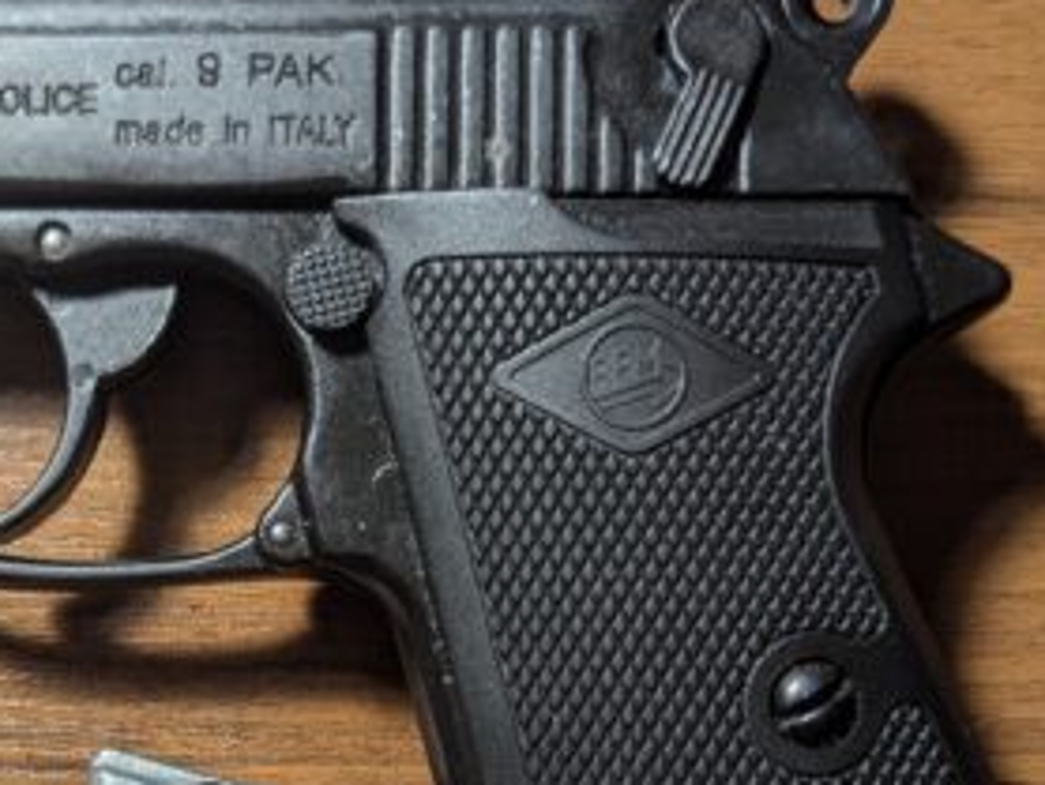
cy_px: 796
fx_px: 2085
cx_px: 278
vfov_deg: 20.6
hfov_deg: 27.8
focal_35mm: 69
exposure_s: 1/89.1
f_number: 1.85
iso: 116
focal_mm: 6.81
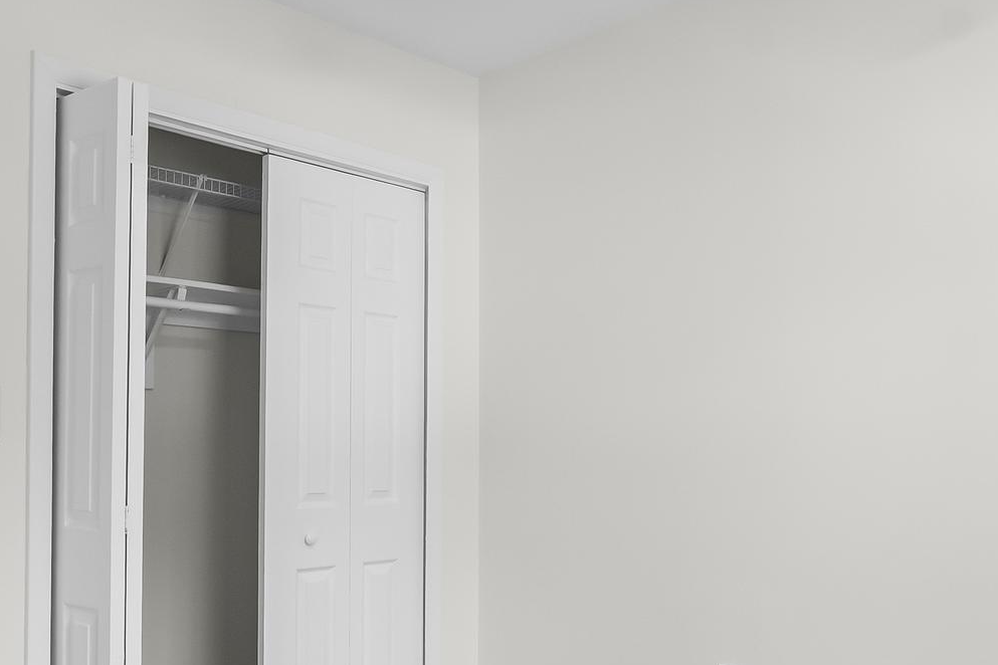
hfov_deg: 57.2
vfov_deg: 39.1
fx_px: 915
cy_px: 481
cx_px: 513
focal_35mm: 33
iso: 2000
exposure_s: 1/30
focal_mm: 10.7
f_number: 8
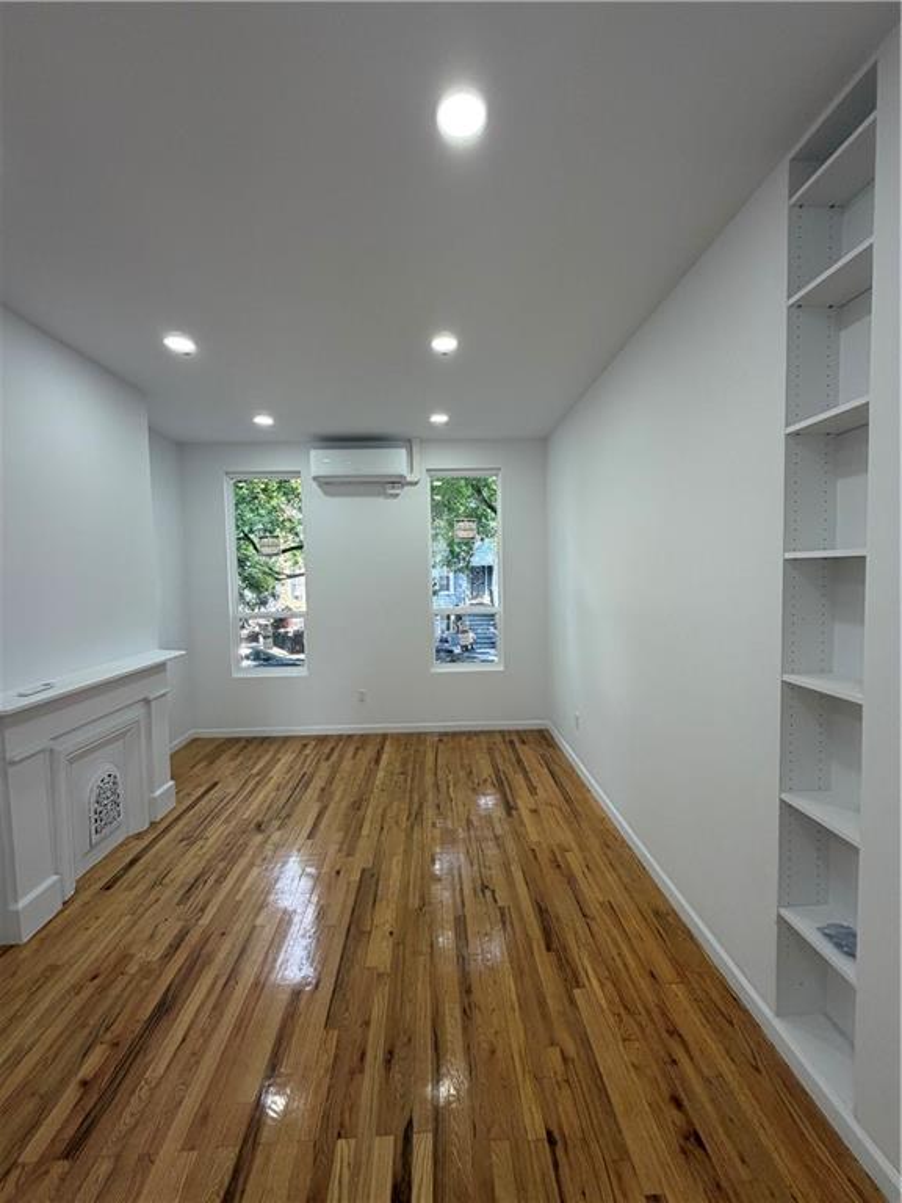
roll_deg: +0.5
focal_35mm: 14
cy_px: 602
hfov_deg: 85.7
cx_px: 451
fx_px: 486
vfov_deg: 102.1
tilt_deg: -3.3
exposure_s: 1/120
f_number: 2.2
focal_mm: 2.22
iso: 160
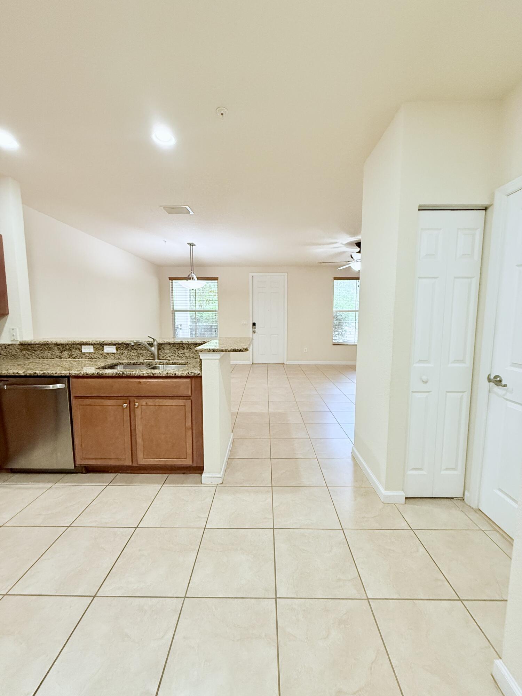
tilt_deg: -5.9
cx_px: 261
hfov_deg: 85.7
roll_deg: -0.3
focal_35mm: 14
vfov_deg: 102.1
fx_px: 281
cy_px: 348
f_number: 2.2
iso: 400
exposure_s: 1/120
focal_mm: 2.22
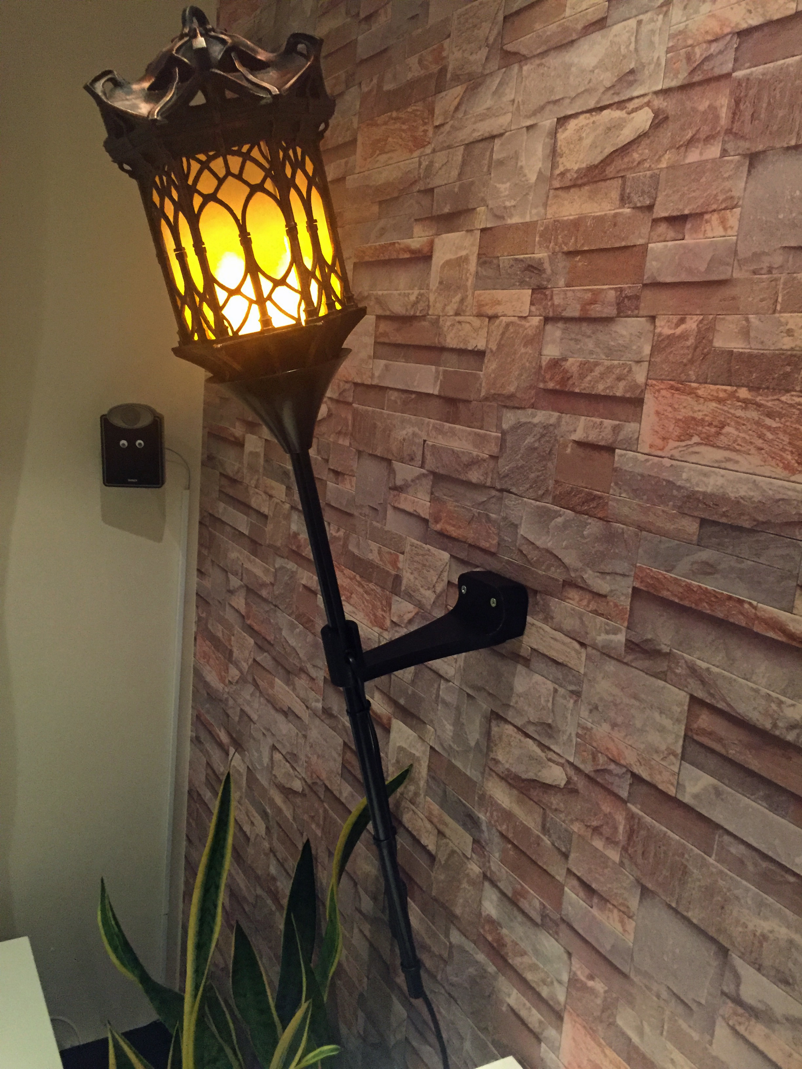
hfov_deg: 48.2
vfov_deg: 61.7
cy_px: 534
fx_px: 896
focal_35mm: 29
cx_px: 401
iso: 320
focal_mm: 4.15
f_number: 2.2
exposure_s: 1/17
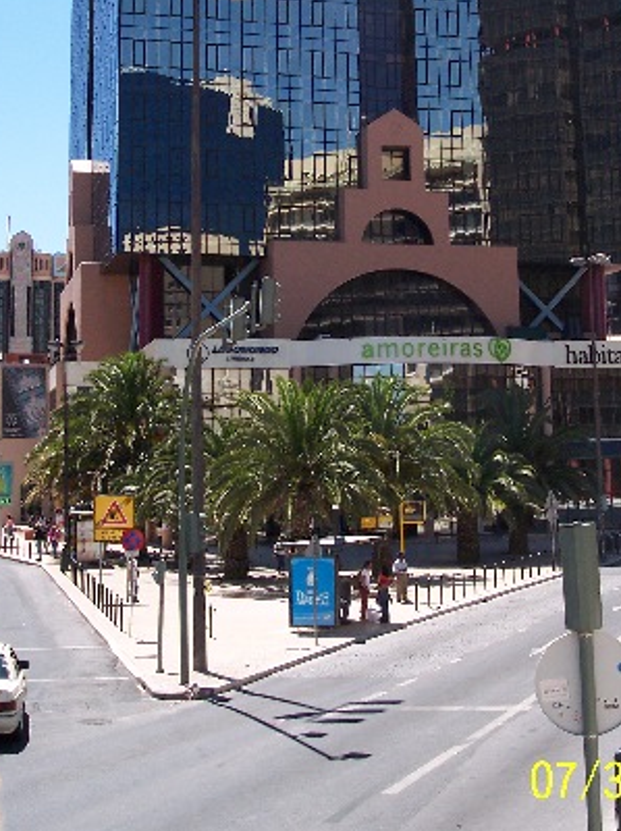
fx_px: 1366
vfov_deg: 33.3
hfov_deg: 25.5
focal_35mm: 57
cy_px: 239
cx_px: 402
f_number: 4.8
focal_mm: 8
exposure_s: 1/500
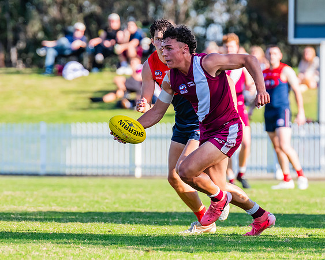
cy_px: 130
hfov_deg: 2.8
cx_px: 149
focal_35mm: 683
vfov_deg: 2.3
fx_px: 6570
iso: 800
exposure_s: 1/1600
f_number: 6.3
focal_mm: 380
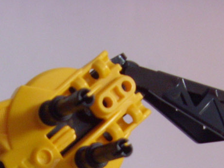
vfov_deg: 12.6
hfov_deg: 17.9
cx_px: 55
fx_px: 705
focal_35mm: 109
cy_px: 284
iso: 200
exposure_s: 1/15
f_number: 3.5
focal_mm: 6.3
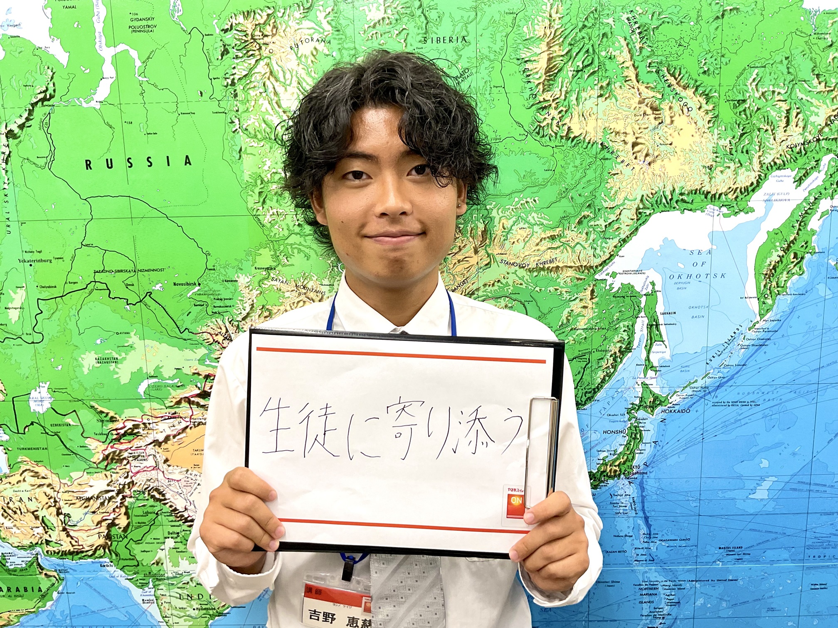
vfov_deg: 48.2
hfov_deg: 61.7
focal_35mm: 29
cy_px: 314
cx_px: 419
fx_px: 702
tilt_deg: -10.8
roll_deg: +1.8
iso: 50
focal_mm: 3
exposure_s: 1/120
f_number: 1.8
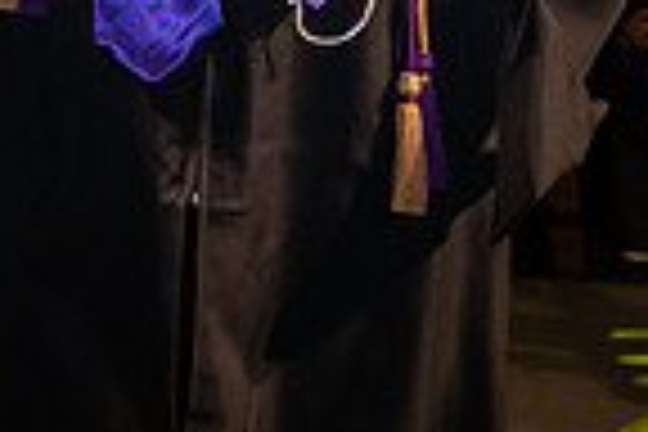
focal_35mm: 234
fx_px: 4212
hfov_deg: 8.6
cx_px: -328
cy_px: -394
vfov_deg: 5.8
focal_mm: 58
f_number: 6.3
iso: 1600
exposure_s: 1/200
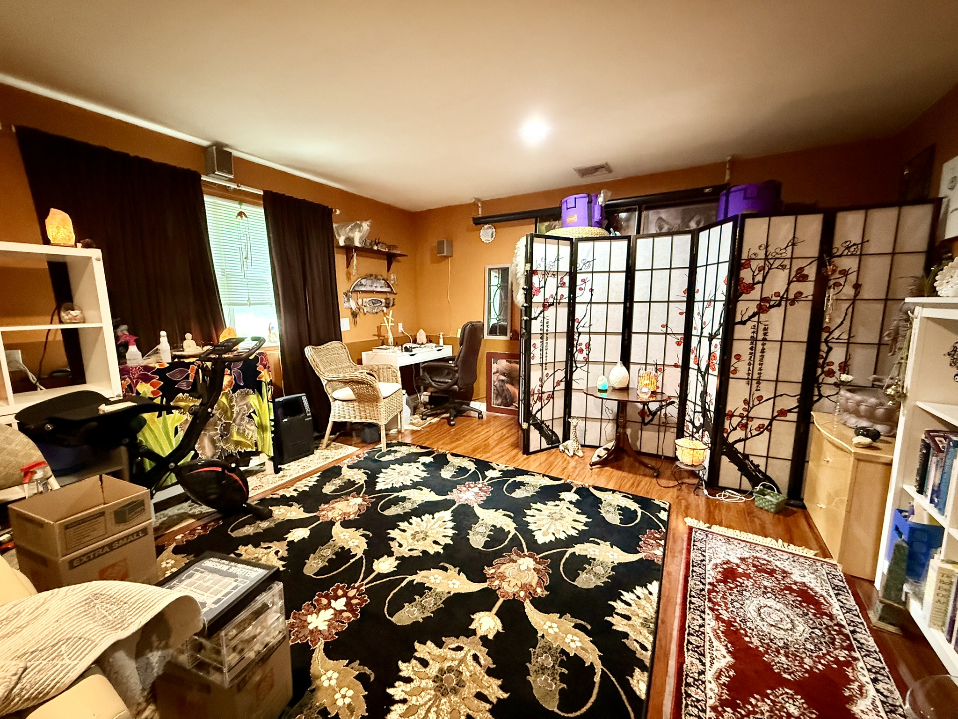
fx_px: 387
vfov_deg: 85.7
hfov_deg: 102.1
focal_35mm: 14
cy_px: 360
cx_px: 479
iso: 1000
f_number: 2.2
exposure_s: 1/40
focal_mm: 2.22
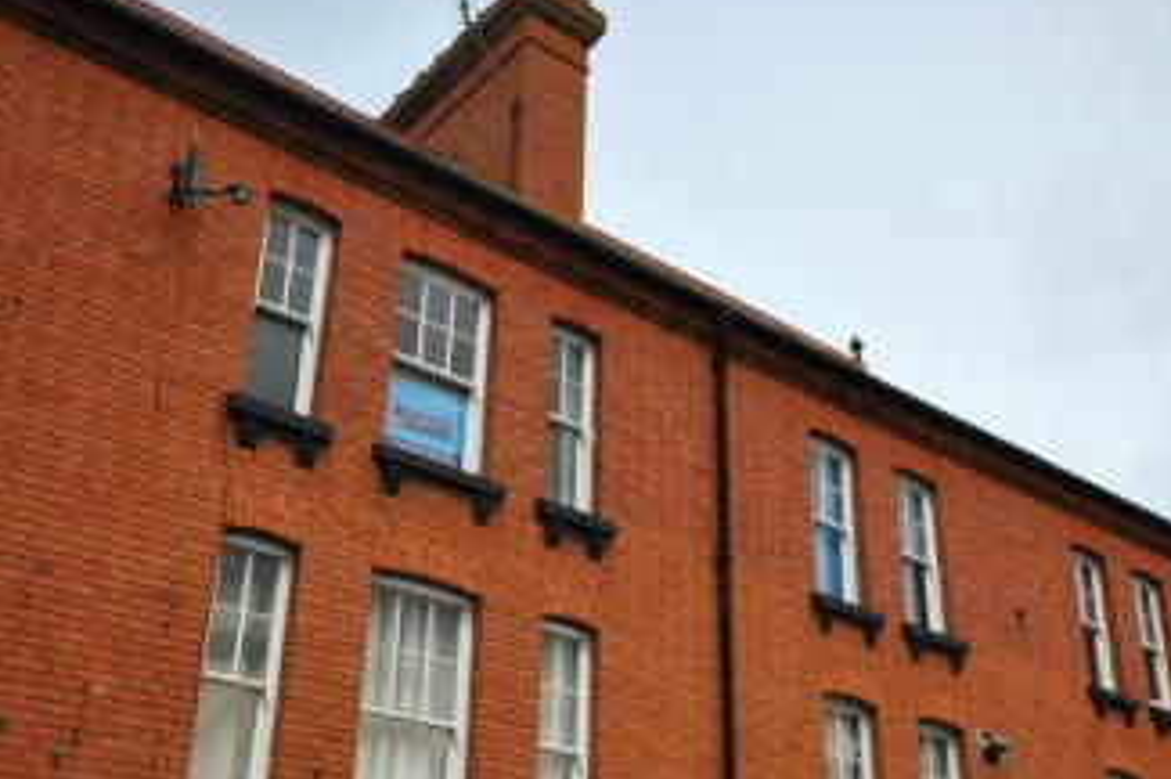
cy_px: 492
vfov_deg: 30.3
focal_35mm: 44
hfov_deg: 44.1
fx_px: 1430
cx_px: 739
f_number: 8
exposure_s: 1/250
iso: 100
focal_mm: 20
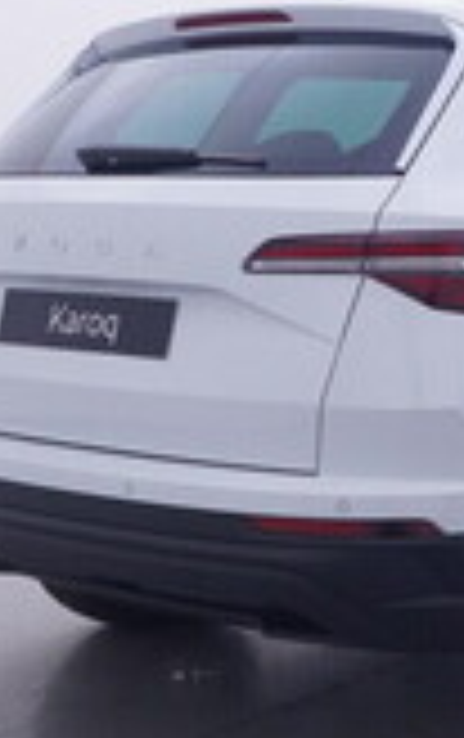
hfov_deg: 15.6
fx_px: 1547
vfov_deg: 26.7
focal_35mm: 77
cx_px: 705
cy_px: 250
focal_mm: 15
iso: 200
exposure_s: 1/80
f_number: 5
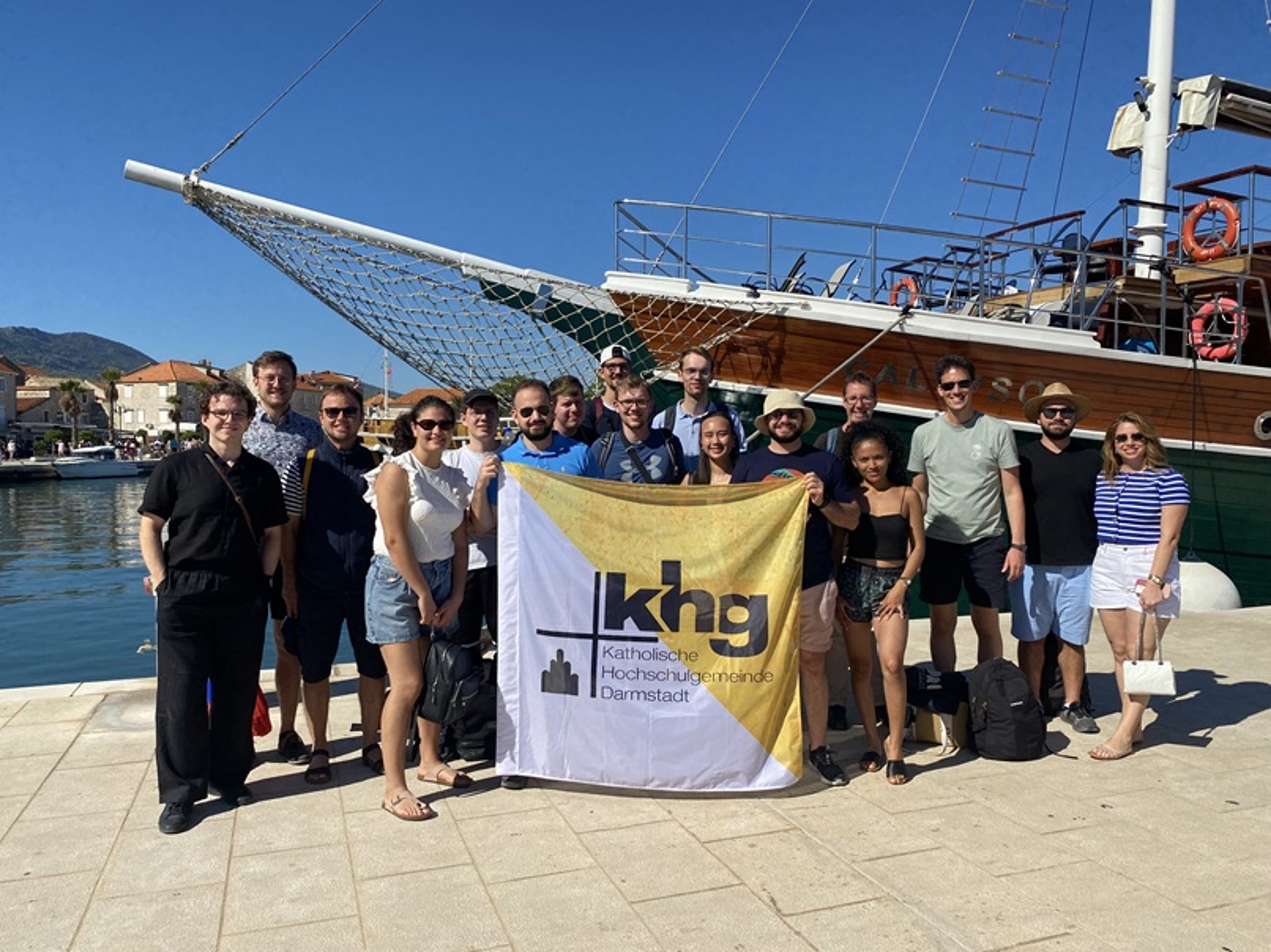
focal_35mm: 26
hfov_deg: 67.3
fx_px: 954
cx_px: 636
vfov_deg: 53.0
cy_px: 476
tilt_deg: -0.7
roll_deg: -0.4
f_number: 1.8
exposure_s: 1/4115
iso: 32
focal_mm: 4.25
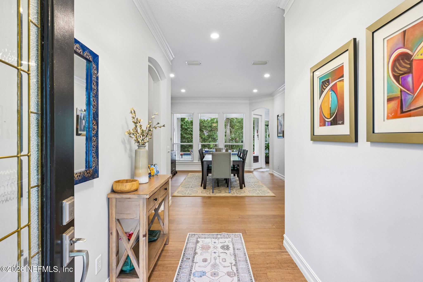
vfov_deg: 68.9
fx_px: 206
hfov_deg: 91.6
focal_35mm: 18
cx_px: 212
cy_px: 141
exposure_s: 1/15
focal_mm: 17.5
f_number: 8
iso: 400
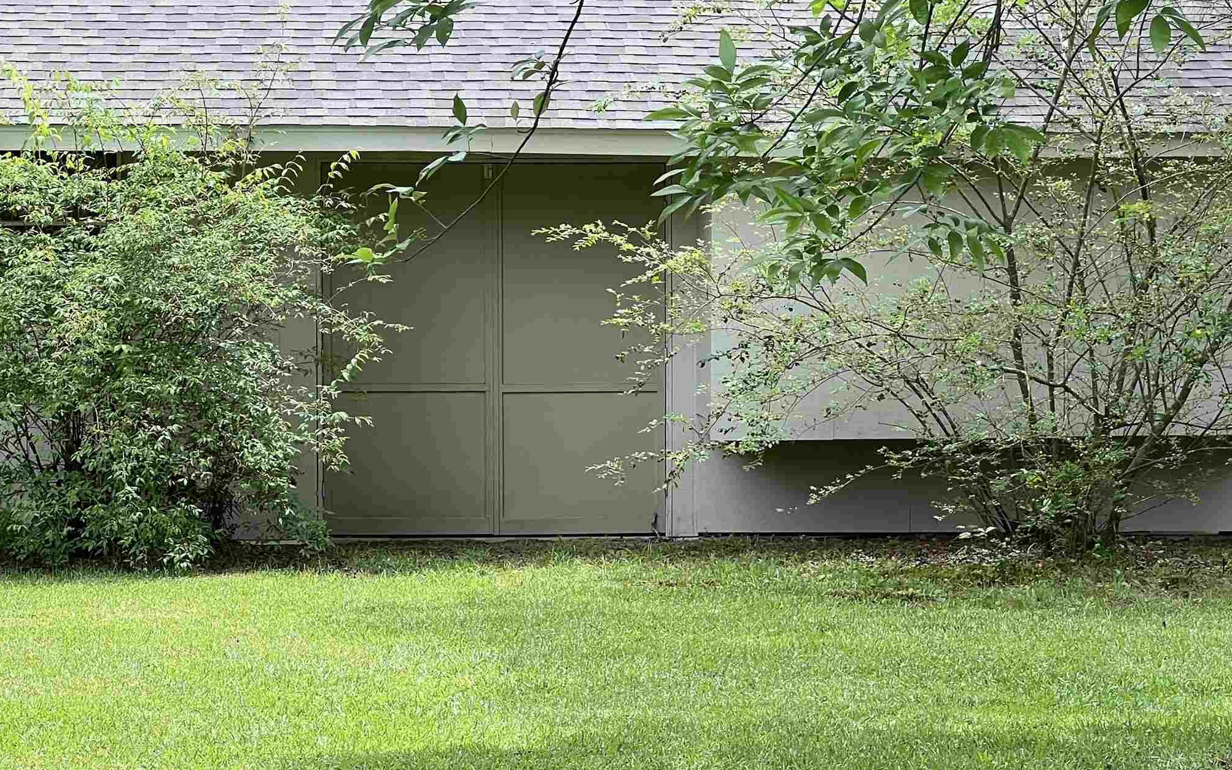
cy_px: 313
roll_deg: -0.2
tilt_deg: -2.2
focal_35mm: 125
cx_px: 554
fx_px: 4197
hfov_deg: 16.7
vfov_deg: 10.5
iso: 32
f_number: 2.8
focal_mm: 9
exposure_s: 1/159
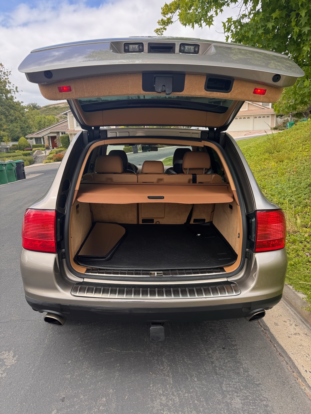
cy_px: 207
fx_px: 287
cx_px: 156
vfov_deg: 71.6
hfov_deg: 56.8
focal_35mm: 24
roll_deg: +3.0
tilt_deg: -13.1
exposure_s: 1/802
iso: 80
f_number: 1.78
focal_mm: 6.76
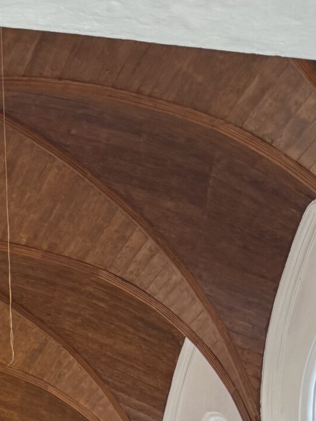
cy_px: 635
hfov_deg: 15.5
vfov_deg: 19.7
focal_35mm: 86
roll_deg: -0.2
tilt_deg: +11.8
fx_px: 1046
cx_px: -191
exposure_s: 1/50
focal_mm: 6.76
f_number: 1.78
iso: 160
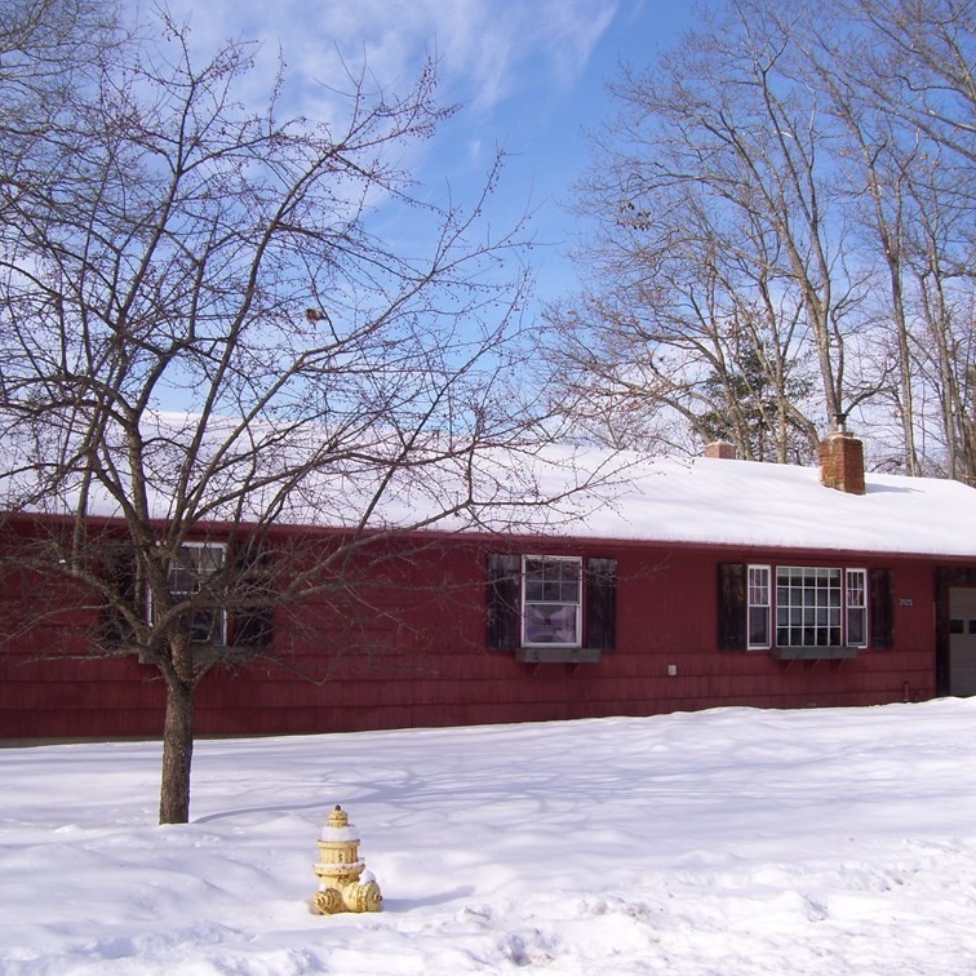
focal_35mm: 43
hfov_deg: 39.2
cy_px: 488
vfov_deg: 39.2
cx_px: 476
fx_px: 1372
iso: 80
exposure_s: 1/640
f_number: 4.8
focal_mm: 6
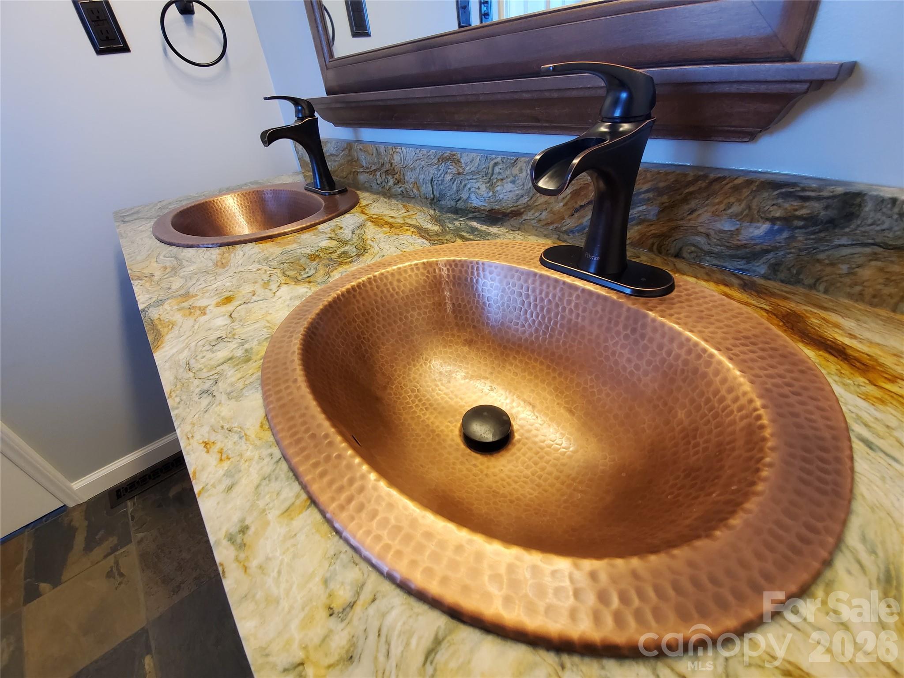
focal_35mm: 13
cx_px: 452
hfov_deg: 106.2
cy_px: 339
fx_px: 339
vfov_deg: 89.9
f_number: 2.2
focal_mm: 1.8
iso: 250
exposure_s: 1/59
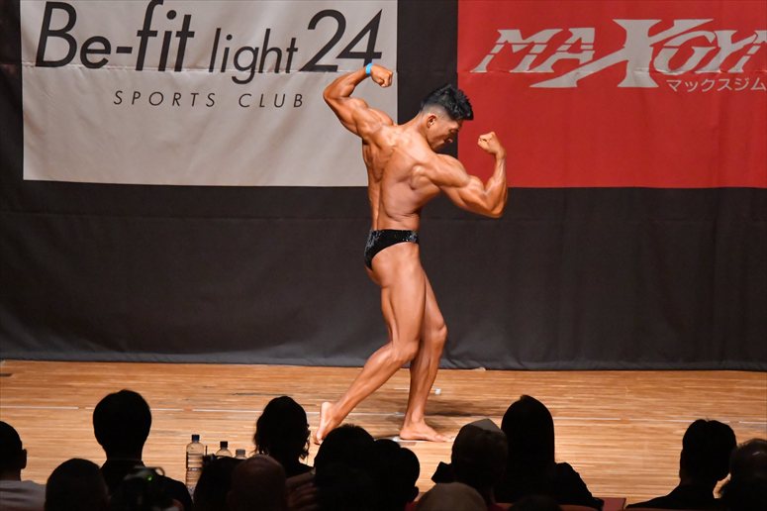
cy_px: 256
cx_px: 384
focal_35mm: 225
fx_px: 4791
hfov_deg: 9.2
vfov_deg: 6.1
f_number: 5.6
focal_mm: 150
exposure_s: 1/400
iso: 12800
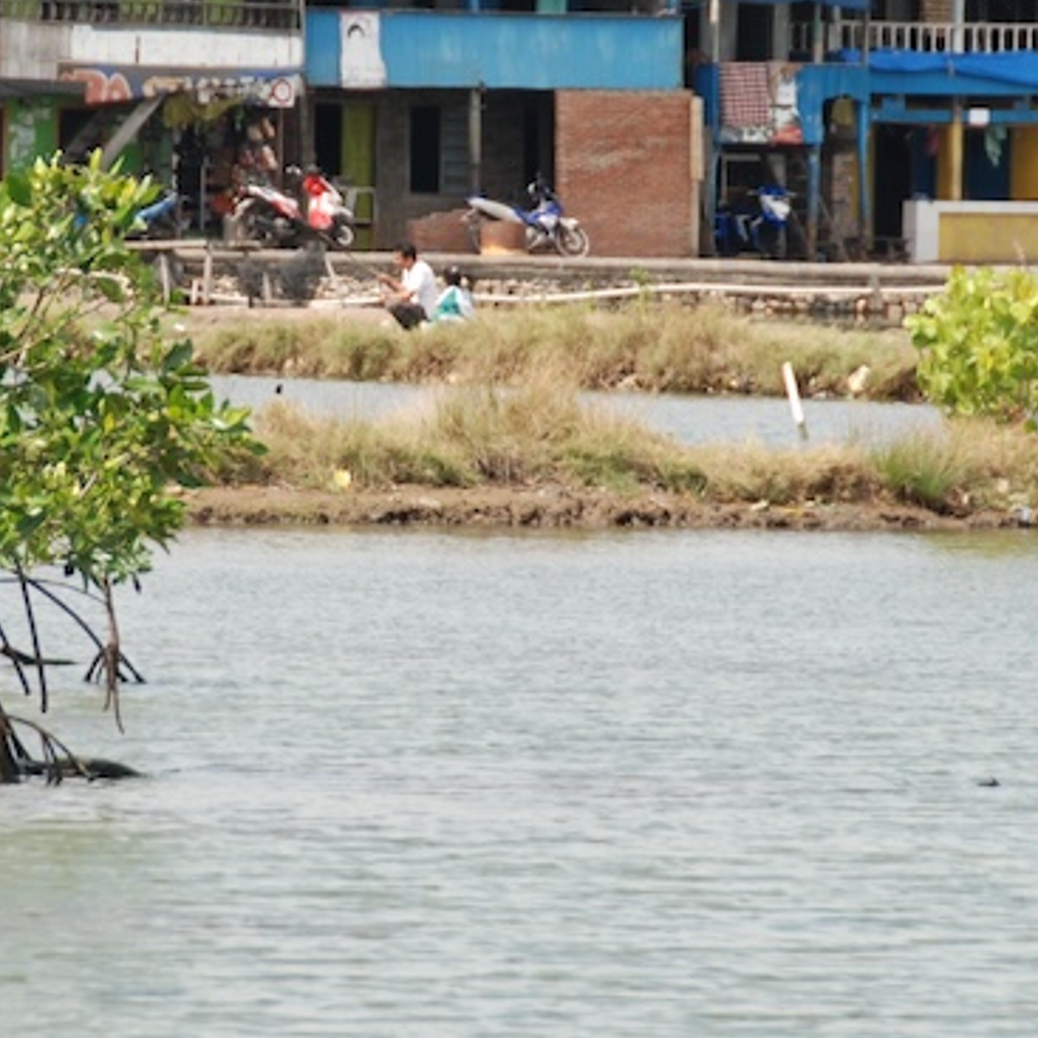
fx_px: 15916
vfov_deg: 3.7
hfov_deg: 3.7
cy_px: 361
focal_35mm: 469
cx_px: 453
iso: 200
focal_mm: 135
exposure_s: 1/500
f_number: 5.6
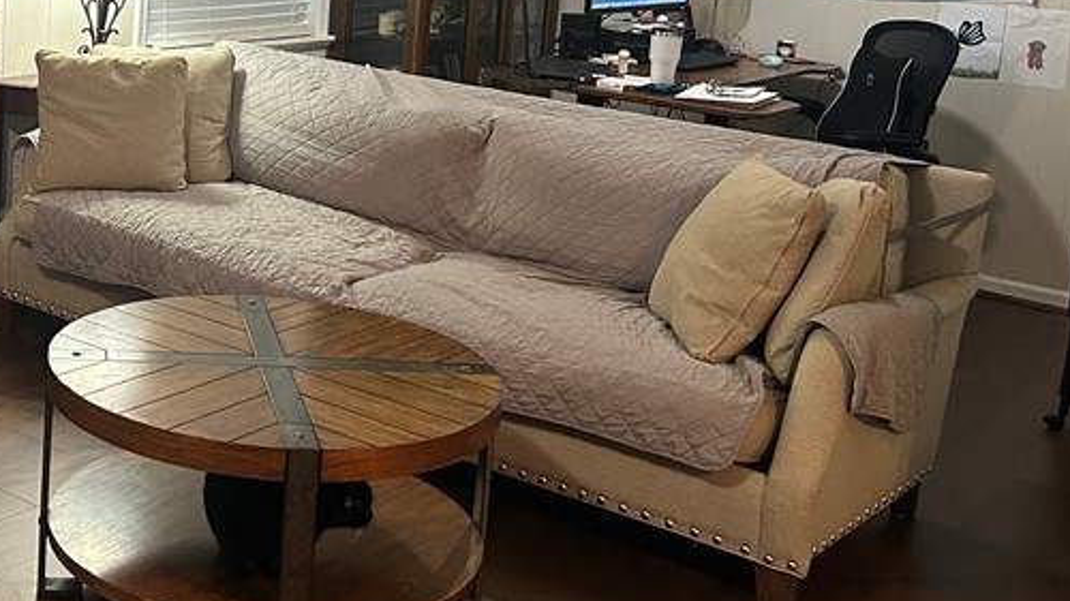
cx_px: 156
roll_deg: -3.4
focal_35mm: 58
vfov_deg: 20.4
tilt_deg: -8.3
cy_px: 77
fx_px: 1645
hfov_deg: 34.5
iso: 320
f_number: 1.5
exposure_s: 1/60
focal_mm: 5.7
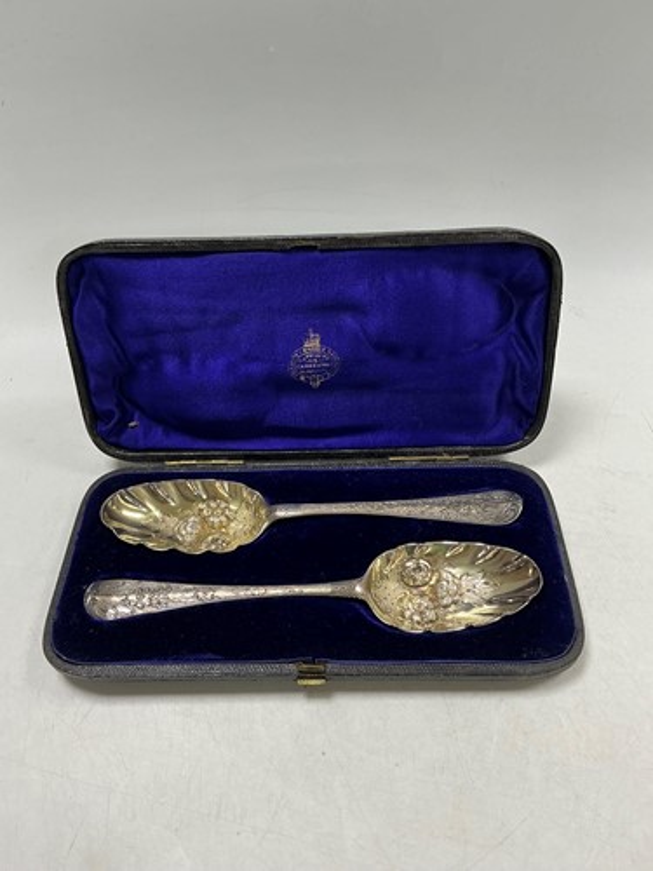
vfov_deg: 63.4
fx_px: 704
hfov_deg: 49.7
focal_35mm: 28
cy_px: 436
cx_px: 326
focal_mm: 3
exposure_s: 1/110
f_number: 1.8
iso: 64
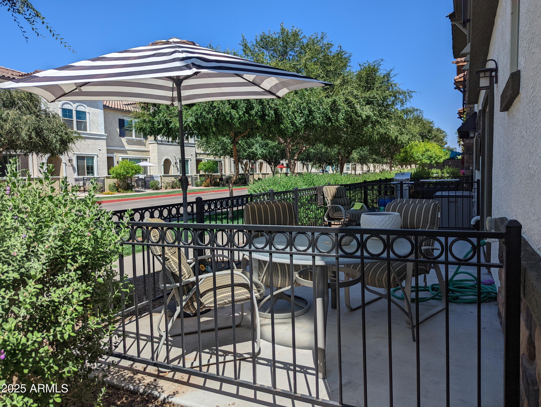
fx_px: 376
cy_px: 204
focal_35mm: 24
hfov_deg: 71.5
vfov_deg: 56.9
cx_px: 270
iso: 36
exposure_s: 1/2632
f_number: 1.85
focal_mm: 6.81
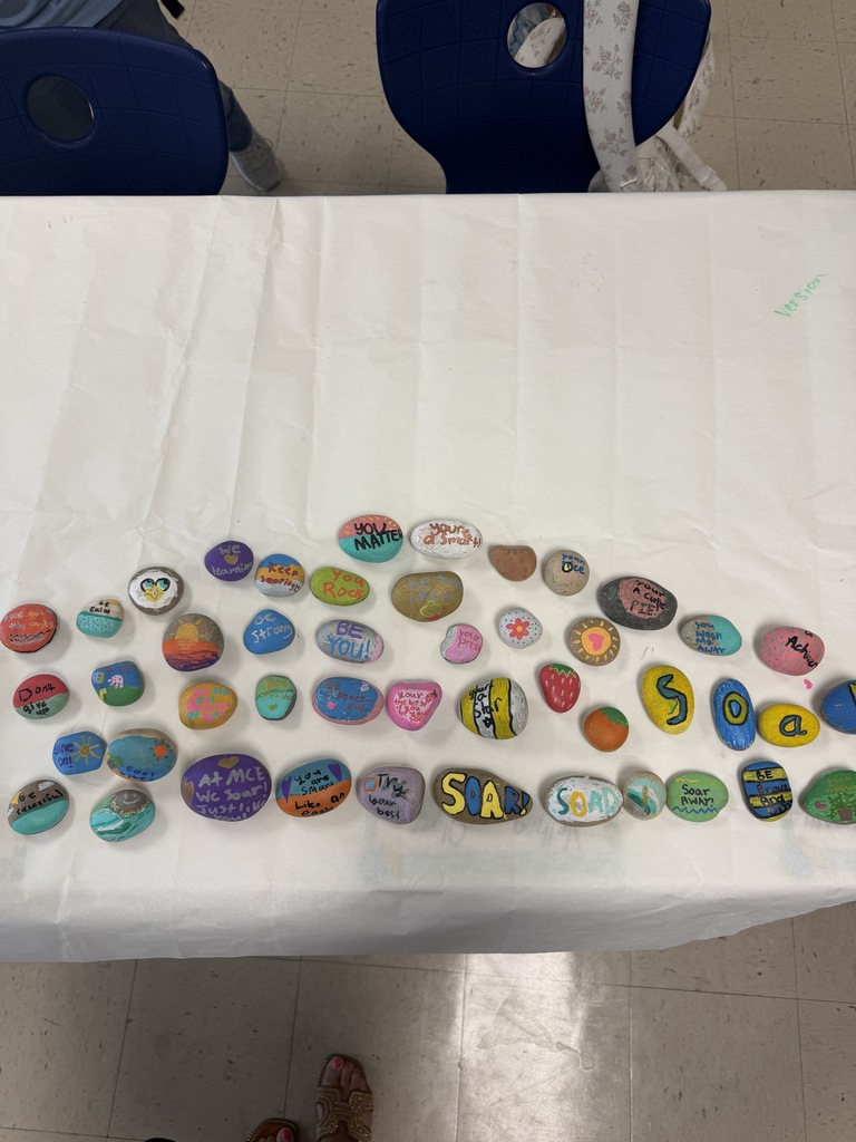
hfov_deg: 56.8
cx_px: 428
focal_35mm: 24
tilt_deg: -70.5
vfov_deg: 71.6
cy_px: 571
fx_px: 791
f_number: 1.78
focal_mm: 6.76
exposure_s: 1/120
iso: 80
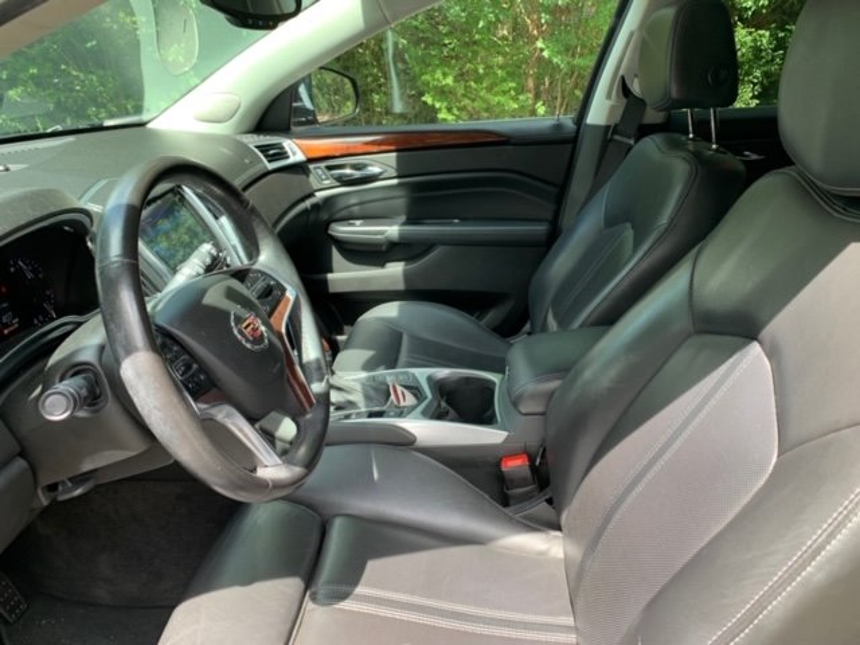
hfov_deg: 67.3
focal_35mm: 26
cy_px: 322
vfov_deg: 53.1
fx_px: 646
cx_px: 430
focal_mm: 4.25
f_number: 1.8
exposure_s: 1/121
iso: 40
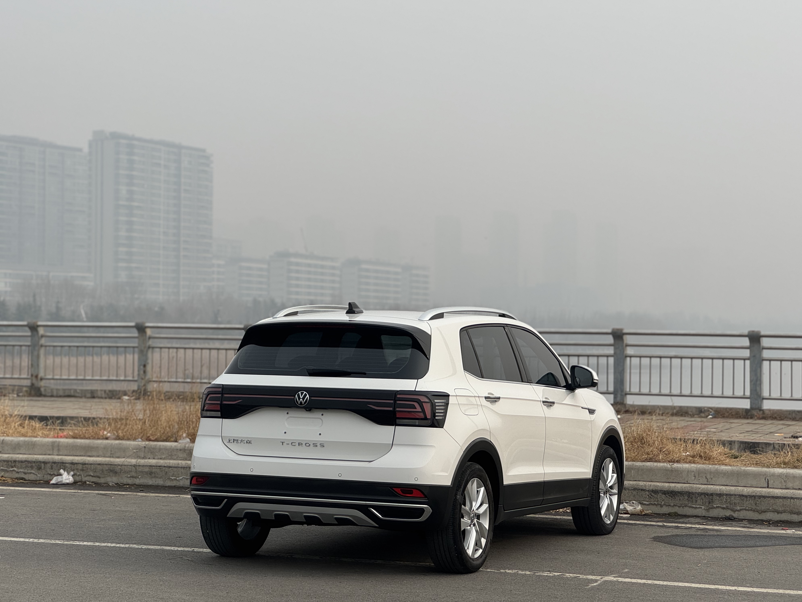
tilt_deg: +1.8
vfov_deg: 18.9
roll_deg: -0.1
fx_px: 1807
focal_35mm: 78
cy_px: 299
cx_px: 400
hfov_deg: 25.0
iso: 25
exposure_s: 1/1575
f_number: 2.8
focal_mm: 9
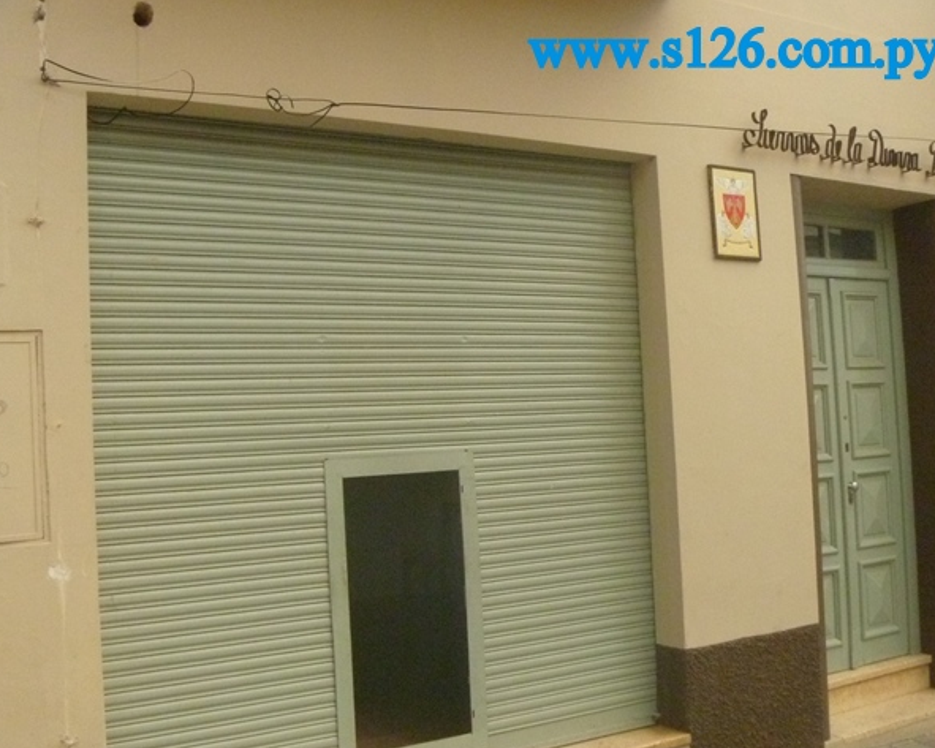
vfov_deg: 40.1
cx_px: 459
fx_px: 1024
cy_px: 376
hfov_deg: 49.1
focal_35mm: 37
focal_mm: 6.3
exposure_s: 1/800
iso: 800
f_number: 5.6
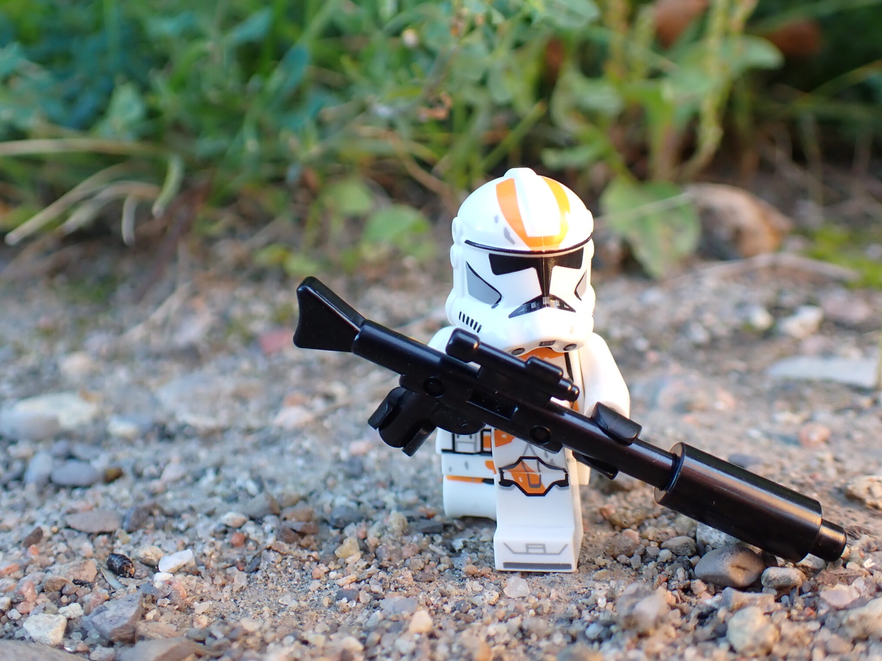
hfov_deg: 48.9
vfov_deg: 37.6
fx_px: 968
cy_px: 273
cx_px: 474
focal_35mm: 38
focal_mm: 5.4
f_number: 2.3
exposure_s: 1/125
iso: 160
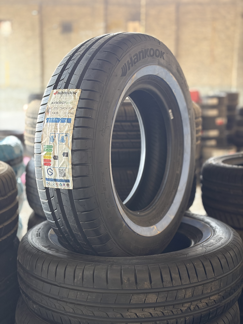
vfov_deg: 36.8
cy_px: 162
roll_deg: -0.3
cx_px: 122
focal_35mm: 52
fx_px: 487
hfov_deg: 28.0
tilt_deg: -9.1
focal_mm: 5.96
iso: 160
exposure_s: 1/40
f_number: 1.6
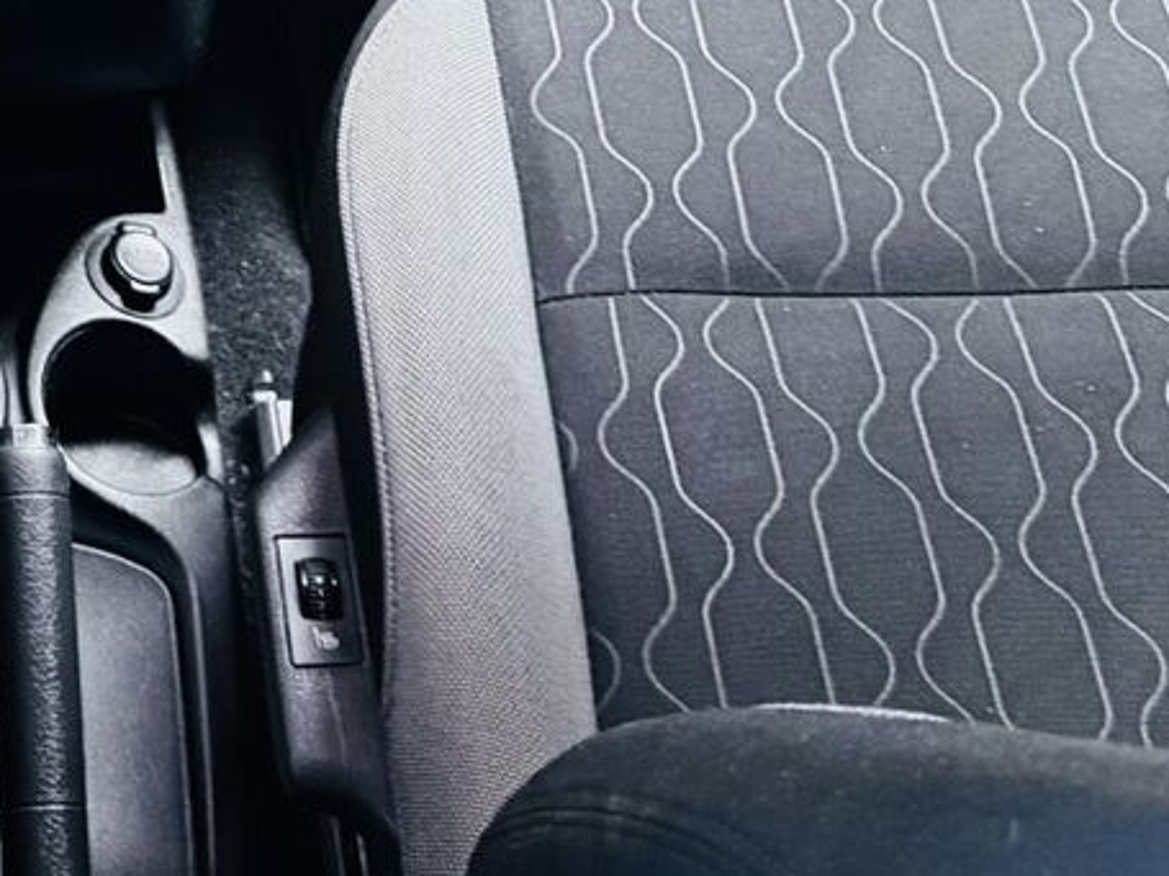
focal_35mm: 90
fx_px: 3039
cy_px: -552
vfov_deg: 14.9
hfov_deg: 20.8
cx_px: -76
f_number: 1.78
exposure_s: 1/60
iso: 320
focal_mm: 6.76
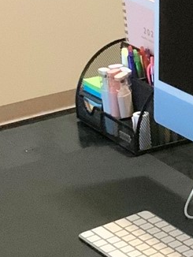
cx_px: 251
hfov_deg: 8.1
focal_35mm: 182
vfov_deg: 10.9
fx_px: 1351
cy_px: 102
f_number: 1.8
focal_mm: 3
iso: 320
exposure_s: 1/32
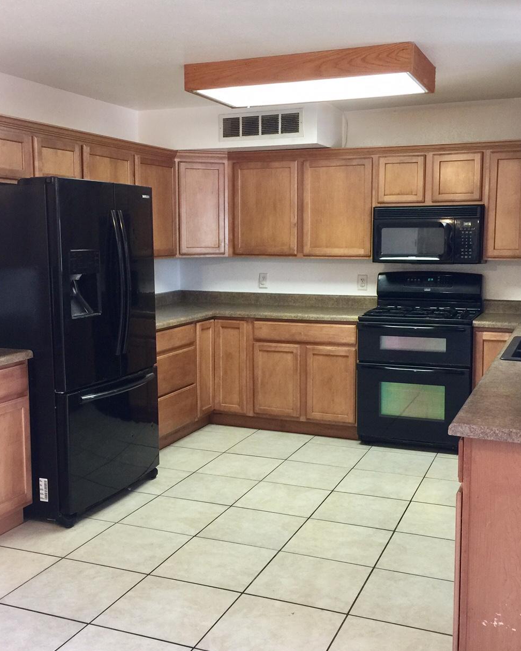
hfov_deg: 39.1
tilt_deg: -6.0
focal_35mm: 38
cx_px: 245
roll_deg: -0.9
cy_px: 326
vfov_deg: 47.9
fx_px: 732
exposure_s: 1/15
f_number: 2.2
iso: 64
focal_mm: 4.15
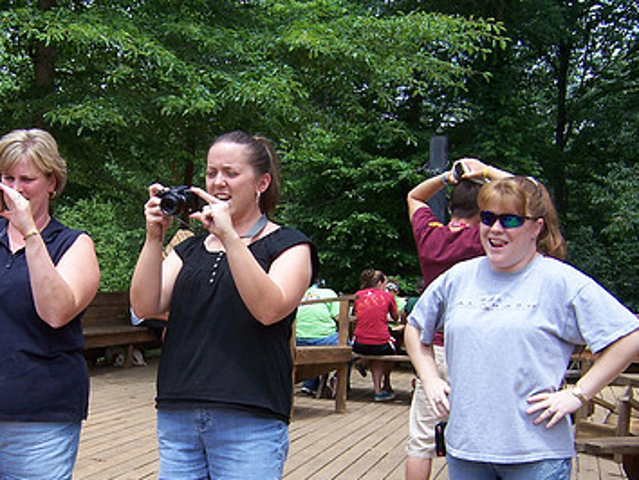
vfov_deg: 26.8
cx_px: 135
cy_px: 342
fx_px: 997
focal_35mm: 54
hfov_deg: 34.5
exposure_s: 1/350
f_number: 3.4
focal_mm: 5.5
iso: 80
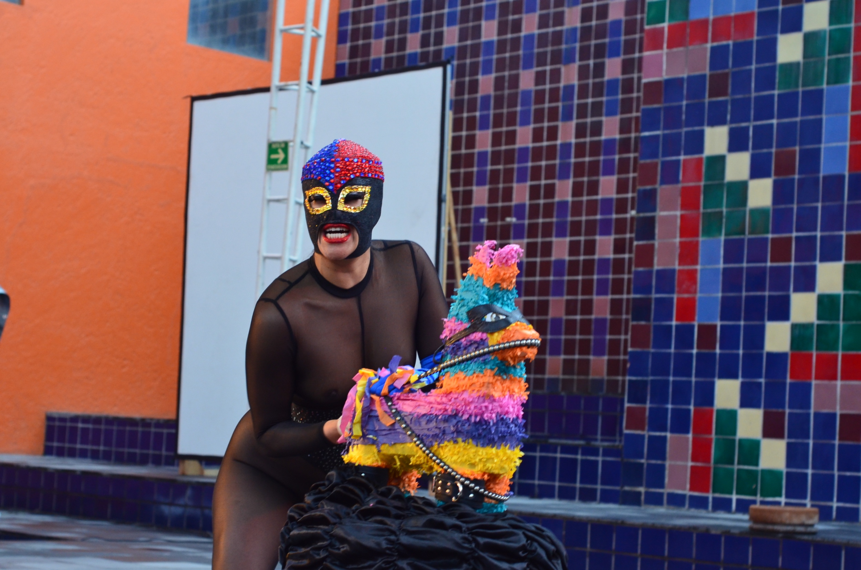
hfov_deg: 27.0
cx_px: 430
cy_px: 285
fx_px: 1790
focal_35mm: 75
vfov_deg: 18.1
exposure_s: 1/160
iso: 1250
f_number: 4.5
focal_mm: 50
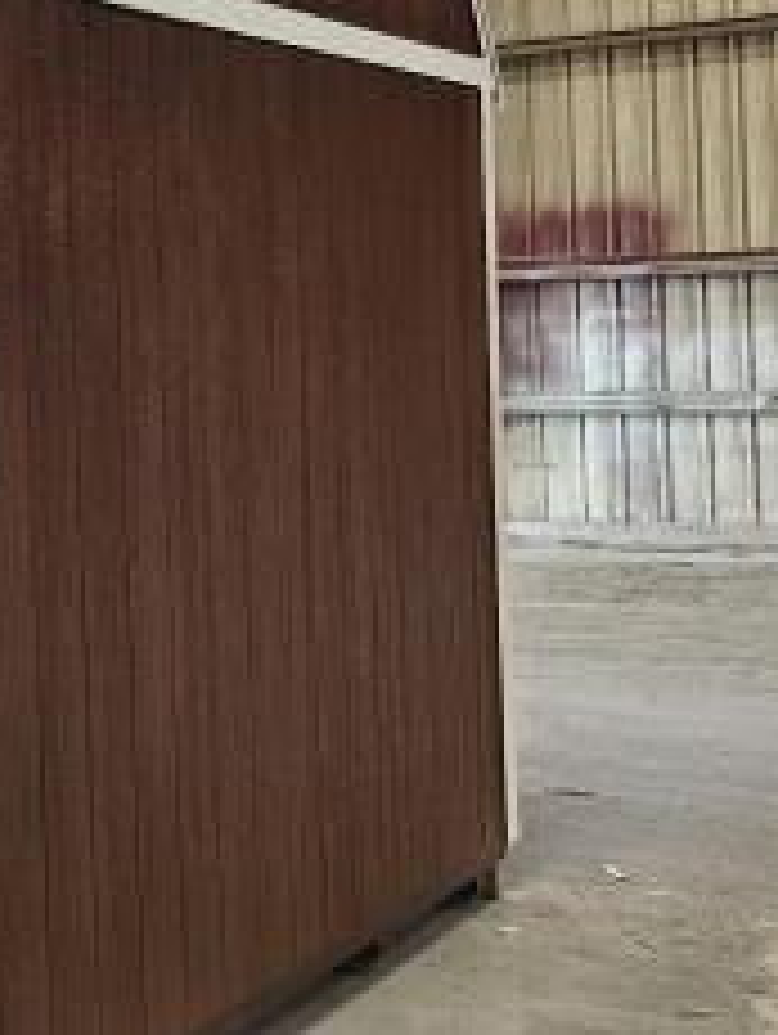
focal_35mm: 64
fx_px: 1914
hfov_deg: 19.9
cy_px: 356
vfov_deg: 30.0
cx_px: -387
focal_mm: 6.3
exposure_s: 1/170
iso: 250
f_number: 1.7
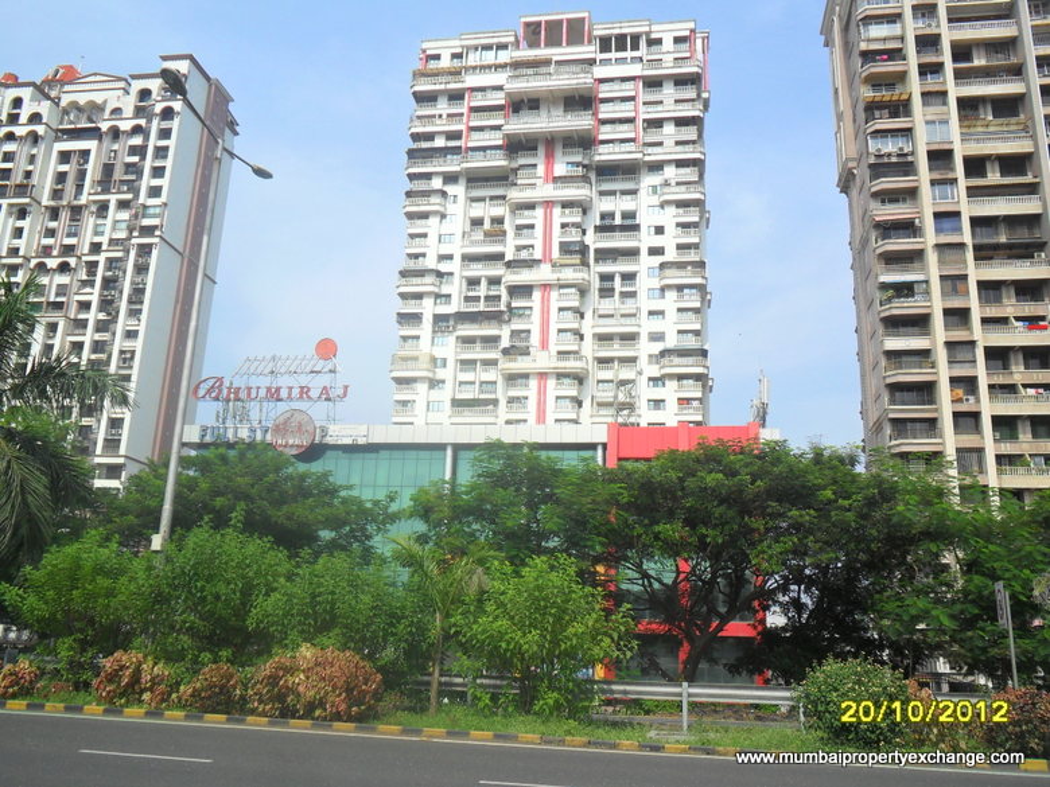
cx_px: 525
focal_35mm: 32
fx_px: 971
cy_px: 394
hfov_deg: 56.8
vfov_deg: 44.2
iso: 100
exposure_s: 1/1000
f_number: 3.7
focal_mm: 5.7
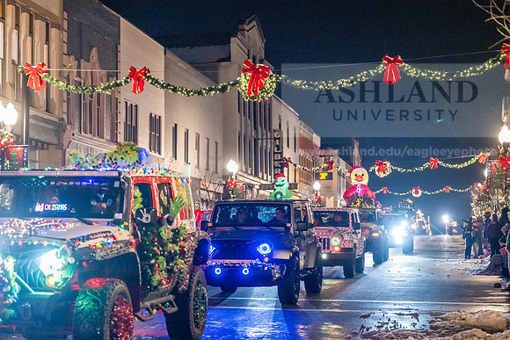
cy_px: 170
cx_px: 255
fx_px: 1091
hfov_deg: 26.3
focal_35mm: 77
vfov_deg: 17.7
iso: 8000
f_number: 3.2
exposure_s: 1/250
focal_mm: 77
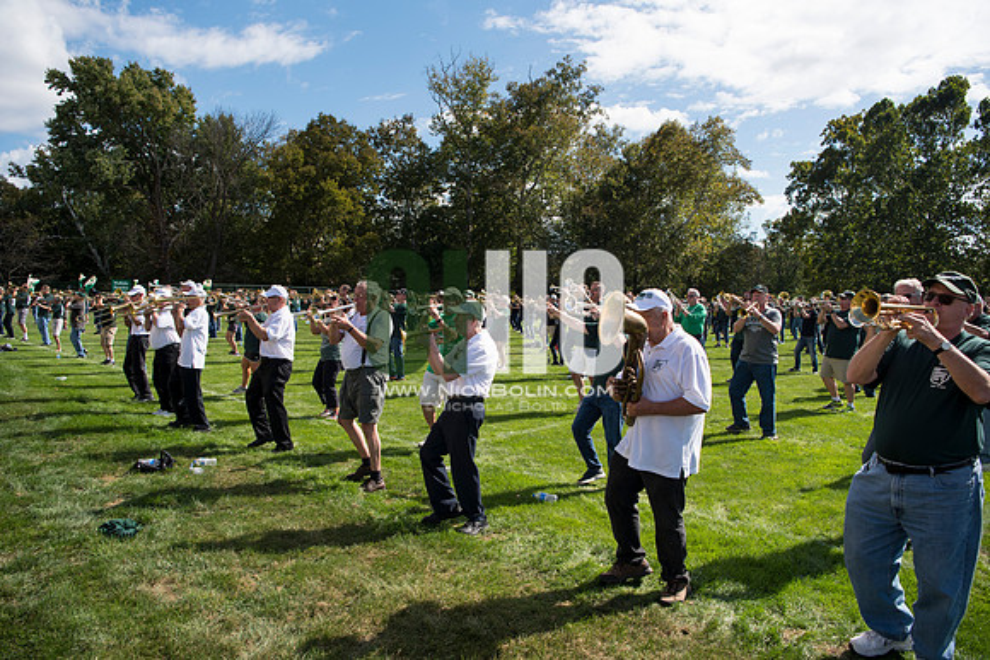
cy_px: 330
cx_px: 495
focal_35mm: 24
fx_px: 660
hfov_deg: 73.7
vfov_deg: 53.2
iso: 250
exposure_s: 1/1600
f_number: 4.5
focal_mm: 24
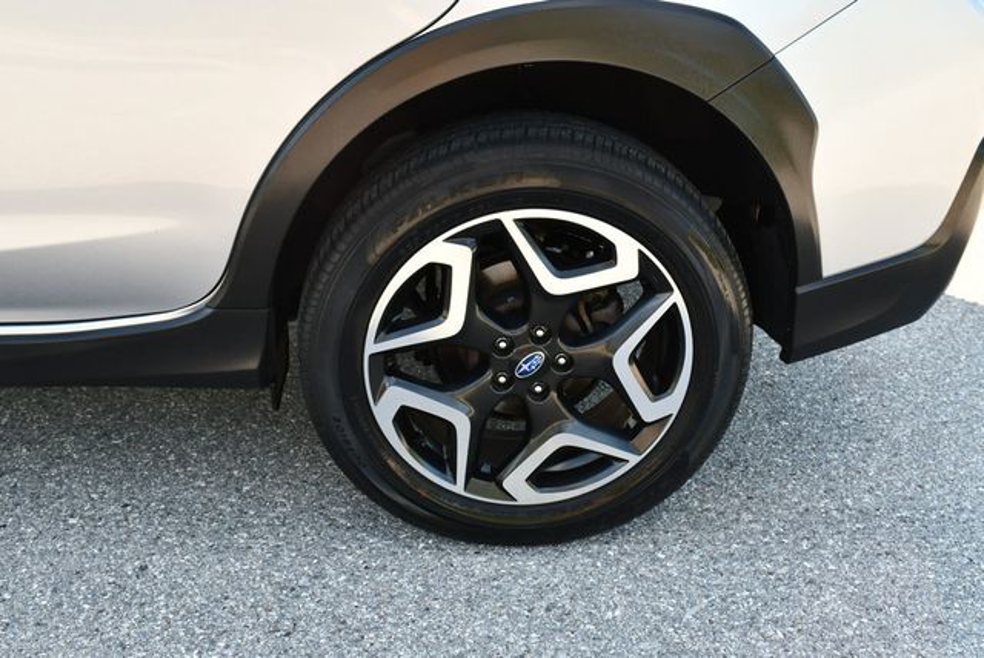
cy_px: 329
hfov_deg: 48.4
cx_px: 492
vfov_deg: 33.5
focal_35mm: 40
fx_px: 1094
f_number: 5.6
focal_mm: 20
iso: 360
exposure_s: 1/250
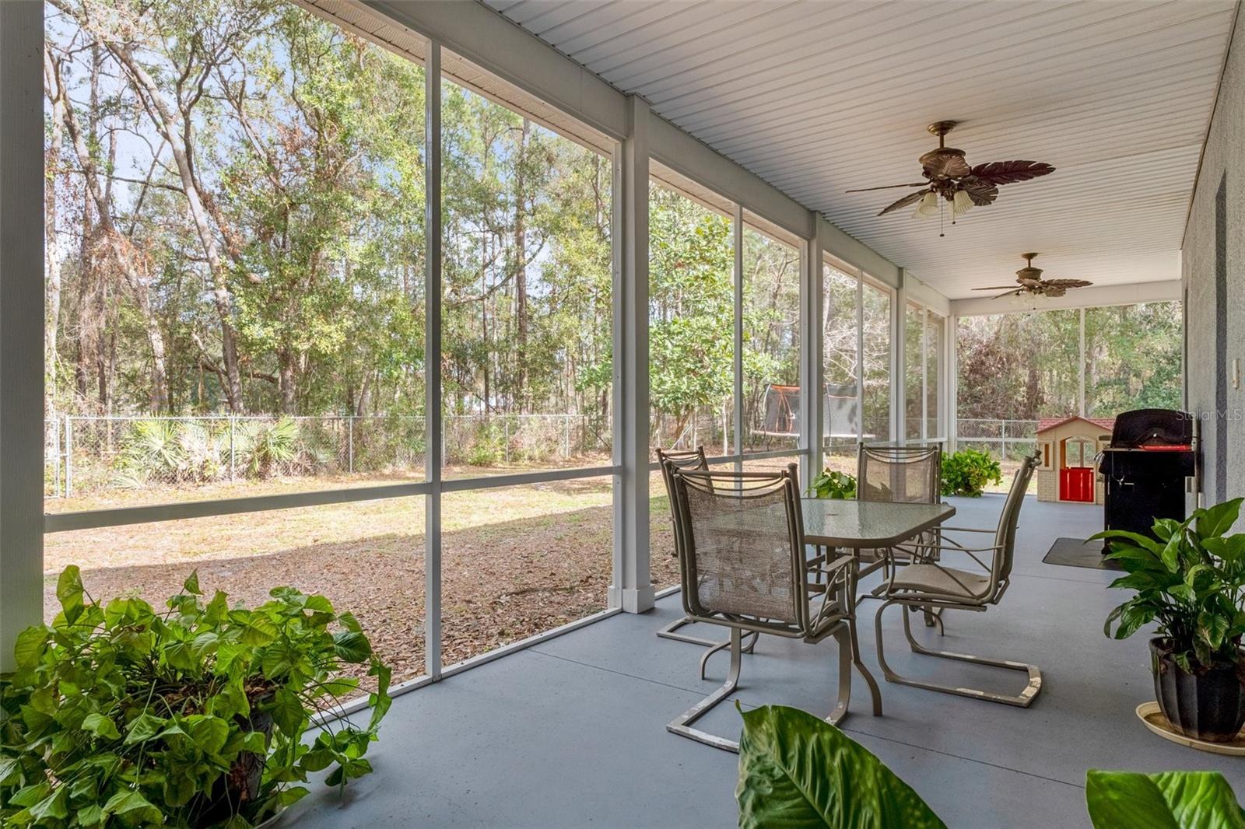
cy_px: 414
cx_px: 622
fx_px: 674
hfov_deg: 85.4
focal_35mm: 20
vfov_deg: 63.2
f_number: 8
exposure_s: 1/320
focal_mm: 13
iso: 320
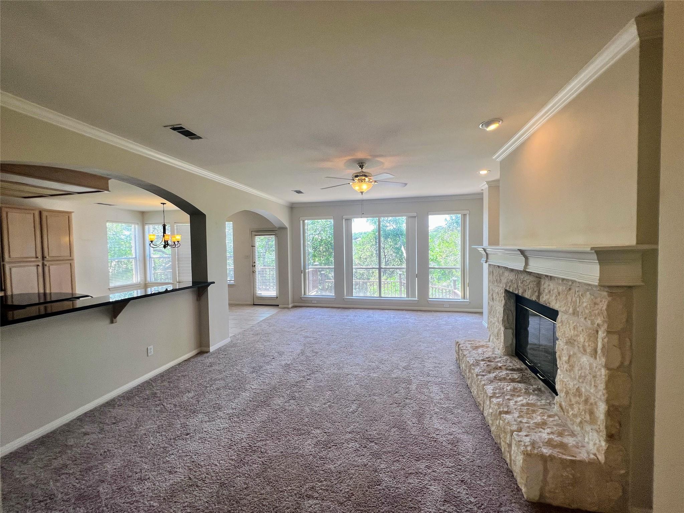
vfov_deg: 89.9
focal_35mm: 13
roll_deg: +0.4
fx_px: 257
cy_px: 256
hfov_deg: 106.2
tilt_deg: -1.6
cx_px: 342
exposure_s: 1/120
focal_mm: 1.57
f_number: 1.8
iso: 50
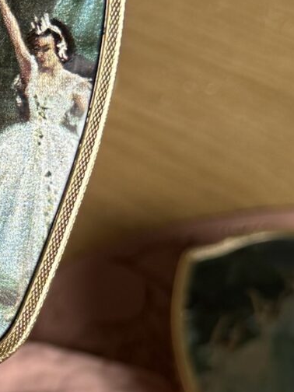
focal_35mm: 122
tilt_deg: -59.5
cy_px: 253
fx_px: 1382
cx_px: -152
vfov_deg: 16.1
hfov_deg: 11.6
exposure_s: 1/137
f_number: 1.78
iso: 100
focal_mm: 6.76
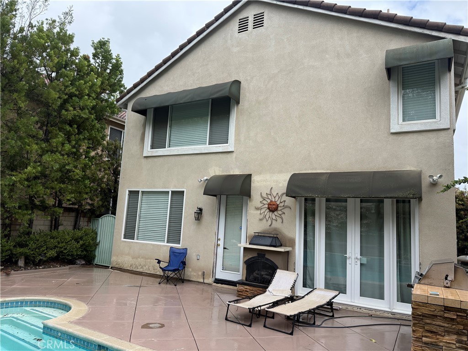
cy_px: 176
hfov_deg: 71.6
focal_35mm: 24
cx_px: 234
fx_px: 324
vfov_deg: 56.8
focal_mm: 6.76
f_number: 1.78
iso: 100
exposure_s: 1/3279
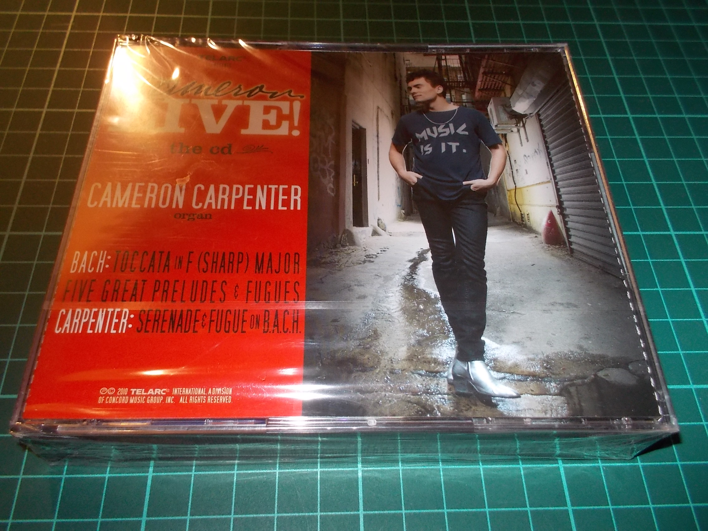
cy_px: 266
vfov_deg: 48.2
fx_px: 593
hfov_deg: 61.7
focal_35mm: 29
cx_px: 354
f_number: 3.3
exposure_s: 1/30
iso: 200
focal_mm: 4.1
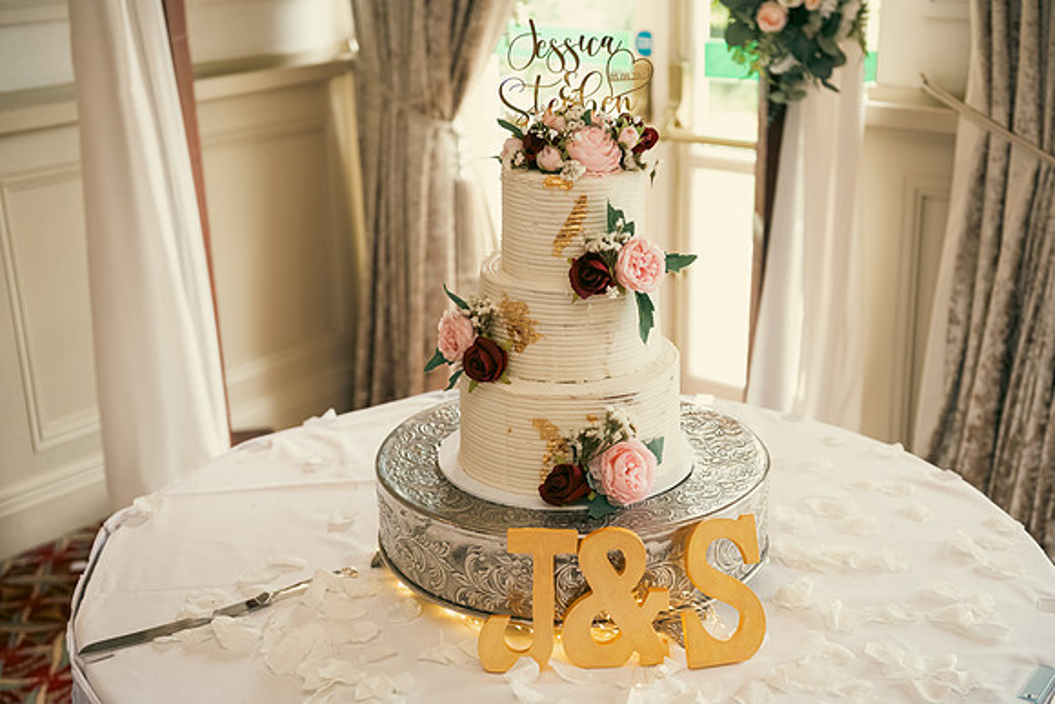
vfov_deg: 27.0
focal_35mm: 50
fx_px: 1466
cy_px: 352
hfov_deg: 39.6
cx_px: 528
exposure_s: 1/160
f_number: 3.5
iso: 1000
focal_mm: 50
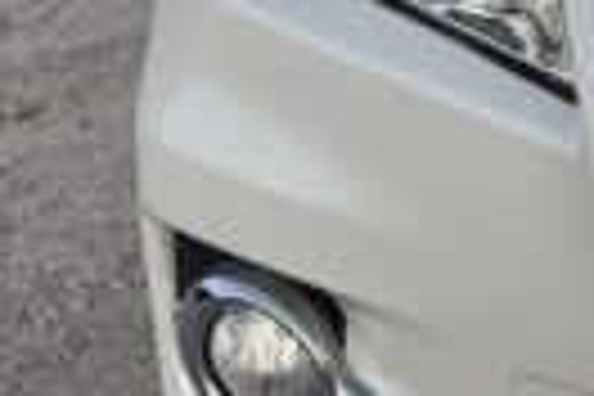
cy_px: -216
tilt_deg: -15.2
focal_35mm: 145
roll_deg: -3.3
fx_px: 2392
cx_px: 1282
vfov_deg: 9.2
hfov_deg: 12.1
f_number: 1.78
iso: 80
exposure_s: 1/2041
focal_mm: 6.76
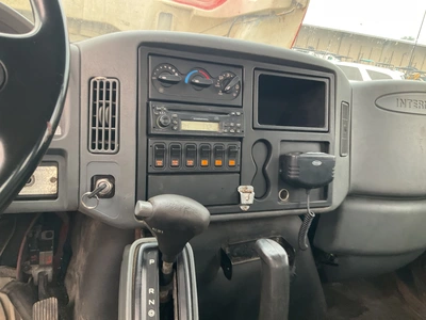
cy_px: 160
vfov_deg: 48.2
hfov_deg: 61.7
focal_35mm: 29
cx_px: 213
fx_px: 357
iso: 80
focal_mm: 3
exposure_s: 1/60
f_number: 1.8
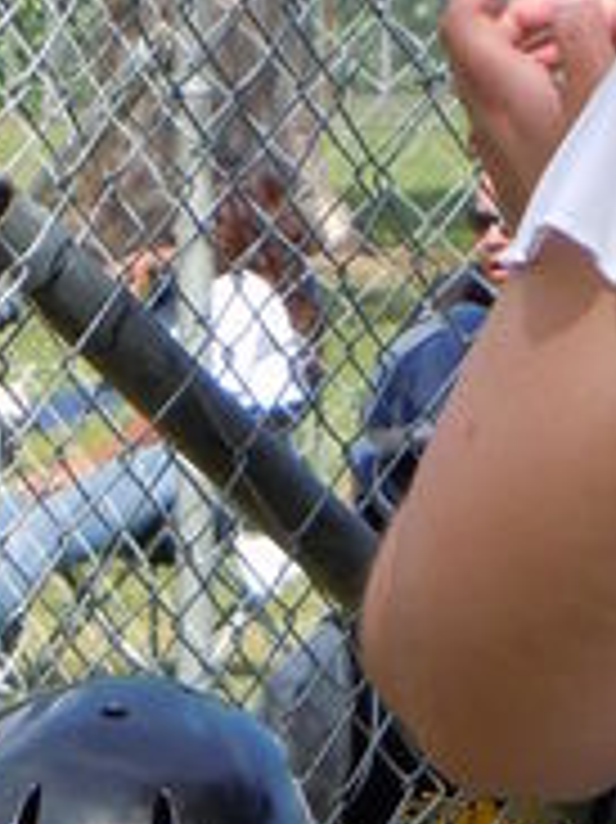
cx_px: 94
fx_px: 13825
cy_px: 1684
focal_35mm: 582
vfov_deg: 3.4
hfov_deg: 2.6
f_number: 4.6
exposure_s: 1/320
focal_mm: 24
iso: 100
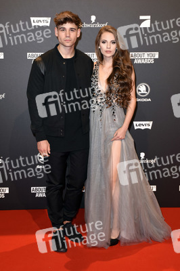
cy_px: 136
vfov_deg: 37.9
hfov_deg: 25.7
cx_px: 90
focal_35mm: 52
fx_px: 394
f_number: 6.3
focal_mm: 35
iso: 1000
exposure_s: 1/100
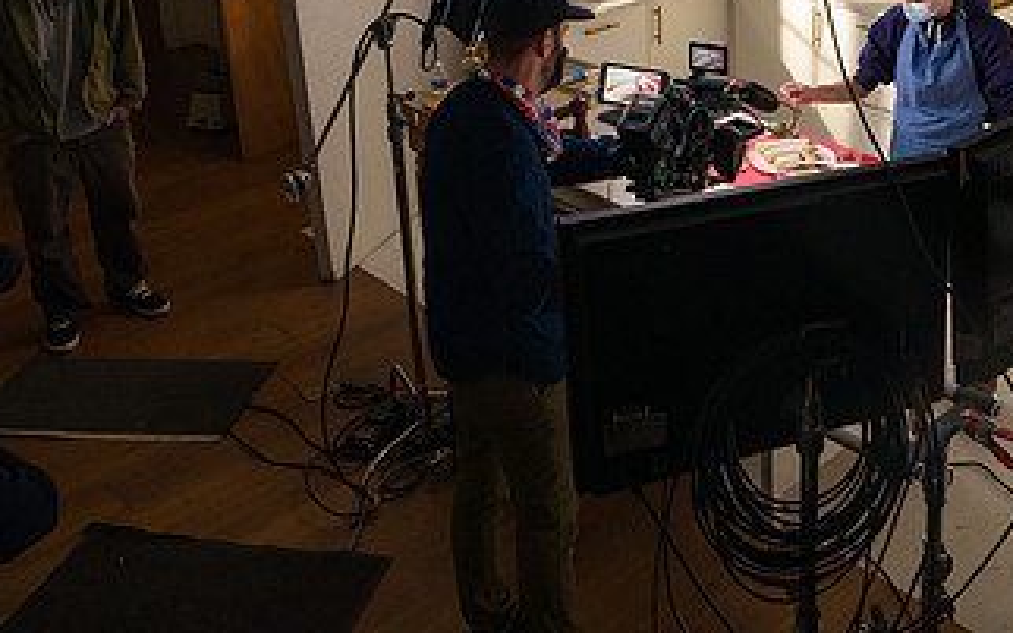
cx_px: 812
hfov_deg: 43.2
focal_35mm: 44
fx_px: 1214
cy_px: 82
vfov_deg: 28.2
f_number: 9
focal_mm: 24
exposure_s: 1/125
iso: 3200
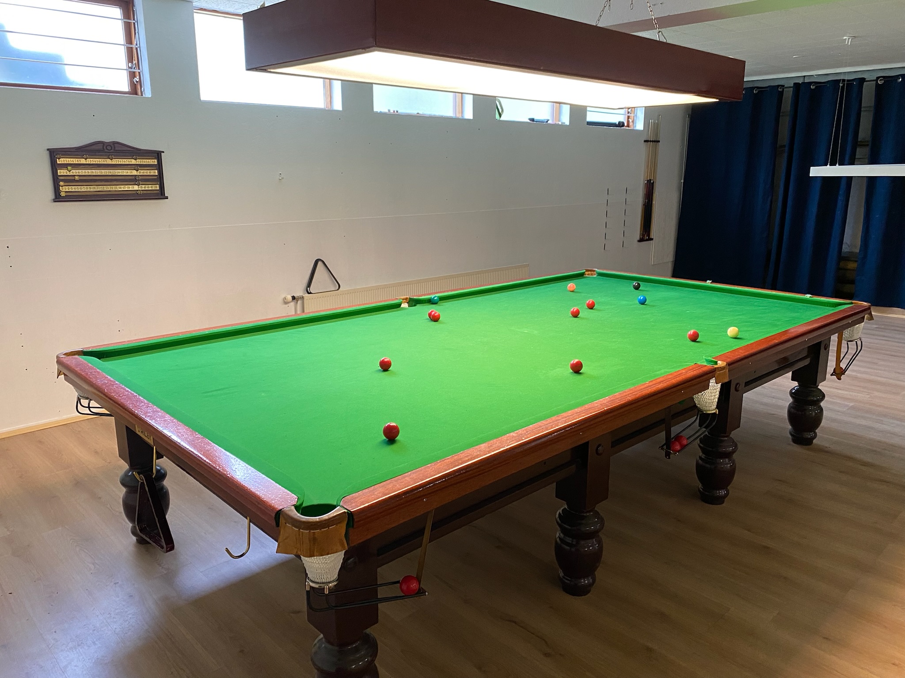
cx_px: 452
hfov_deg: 67.3
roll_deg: +0.2
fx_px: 680
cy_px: 339
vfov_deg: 53.1
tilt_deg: -13.2
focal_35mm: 26
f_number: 1.8
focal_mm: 4.25
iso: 160
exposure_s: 1/50
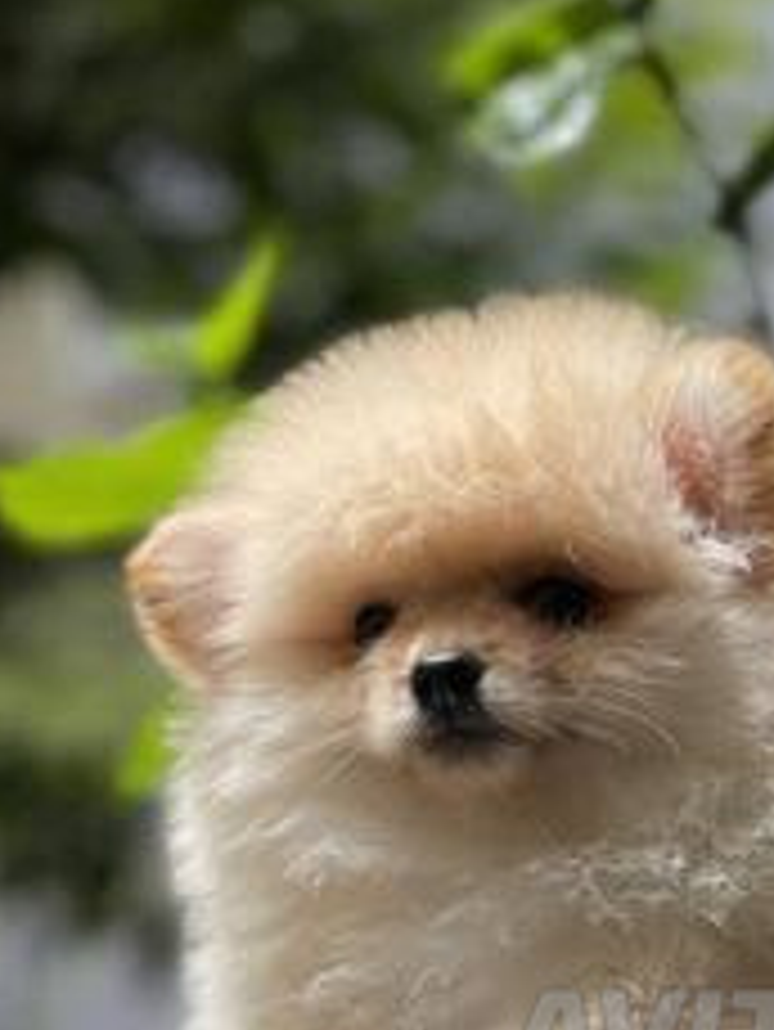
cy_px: 1034
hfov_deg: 11.0
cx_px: 770
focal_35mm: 134
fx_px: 3991
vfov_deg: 14.5
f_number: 2.2
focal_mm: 7.5
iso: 32
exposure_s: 1/649
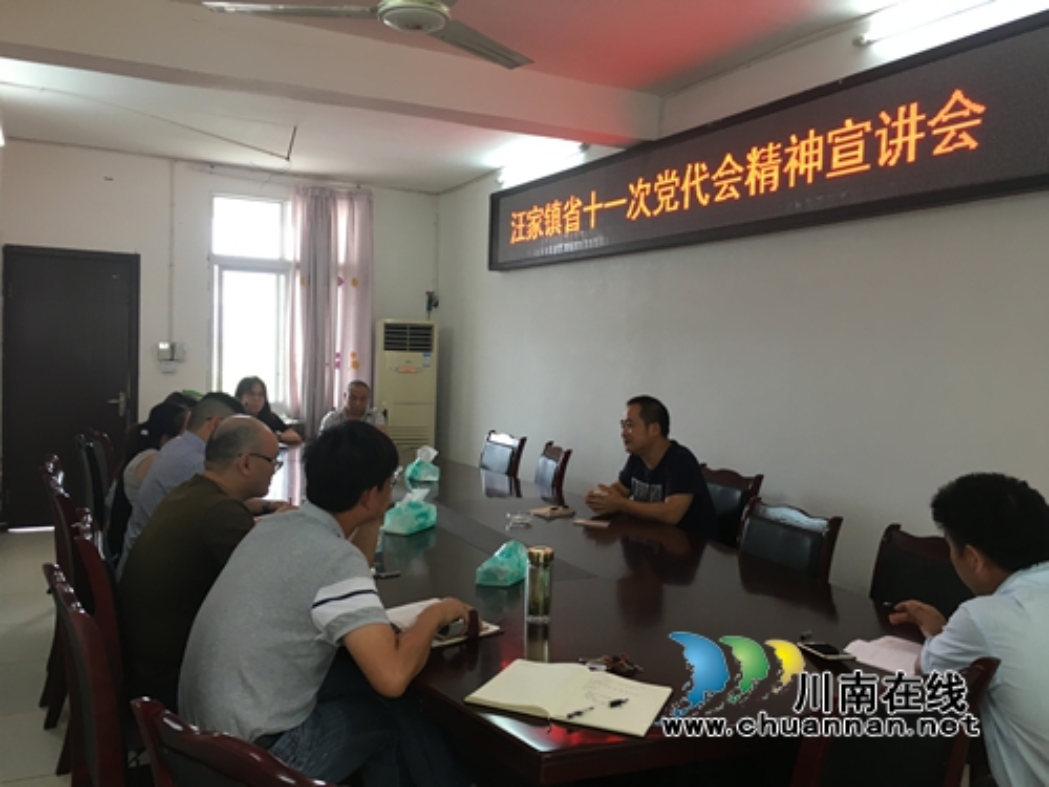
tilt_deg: -2.5
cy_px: 394
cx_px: 524
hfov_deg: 61.7
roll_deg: -2.7
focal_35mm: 29
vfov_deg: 48.2
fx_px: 879
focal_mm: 4.15
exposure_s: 1/33
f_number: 2.2
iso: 80
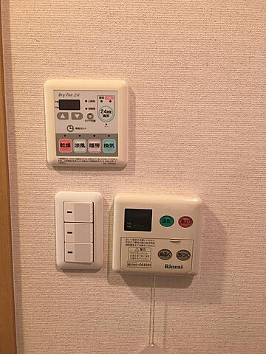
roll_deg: -2.2
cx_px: 133
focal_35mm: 29
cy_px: 177
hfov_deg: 48.2
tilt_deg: -10.3
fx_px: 297
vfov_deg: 61.7
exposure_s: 1/33
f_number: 2.2
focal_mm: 4.15
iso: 125
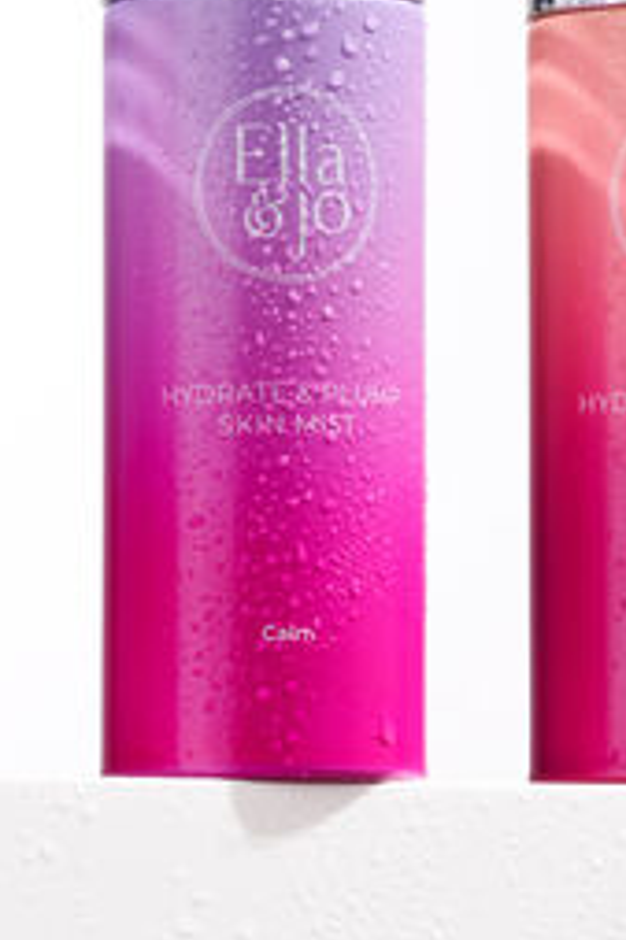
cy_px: -30
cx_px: 261
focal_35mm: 331
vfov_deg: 6.2
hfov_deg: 4.1
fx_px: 8645
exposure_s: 1/160
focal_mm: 105
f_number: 29
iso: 250
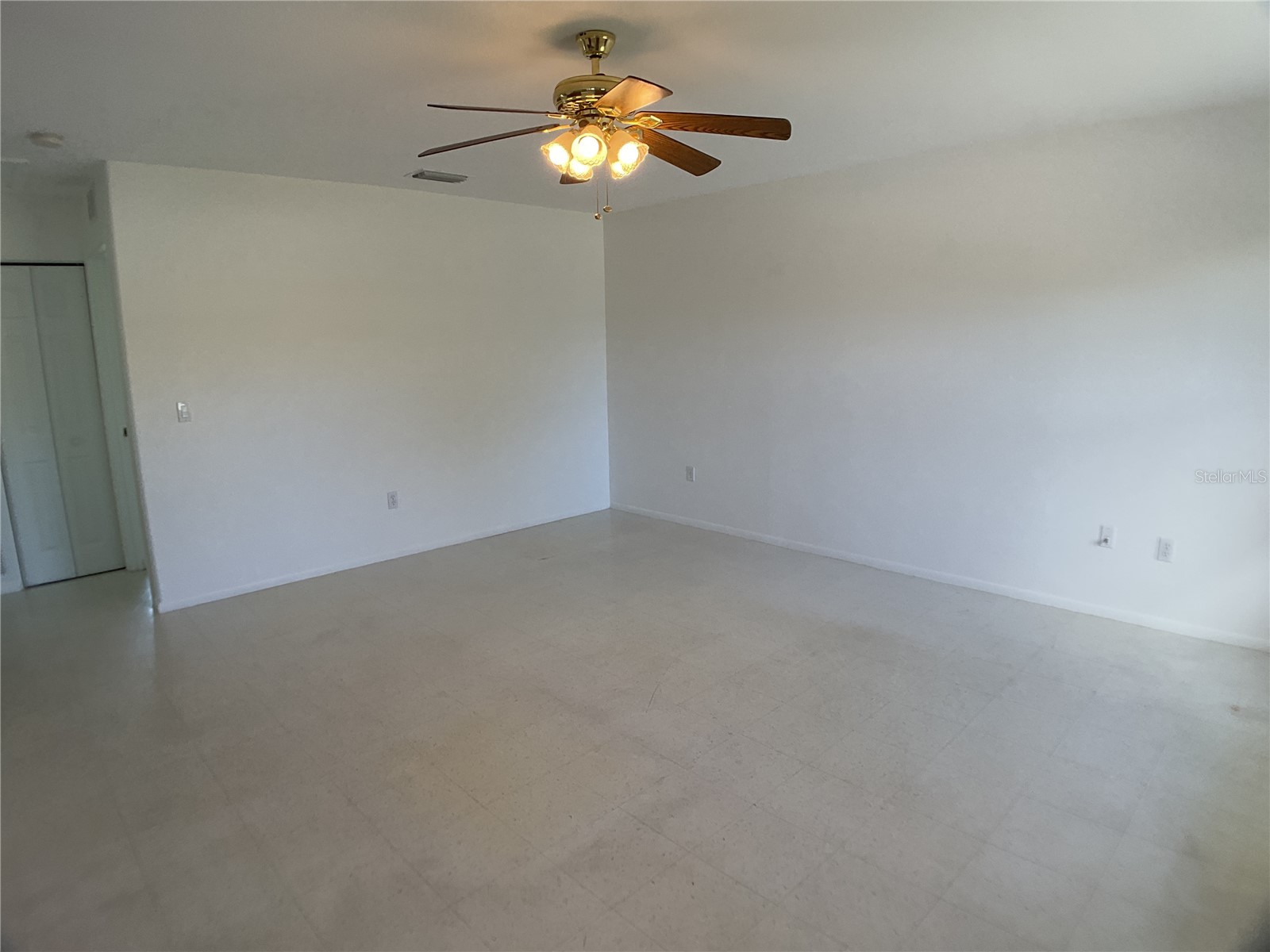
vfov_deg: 48.2
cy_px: 476
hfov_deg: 61.7
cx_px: 635
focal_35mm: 29
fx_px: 1064
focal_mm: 3
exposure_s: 1/120
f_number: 1.8
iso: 25
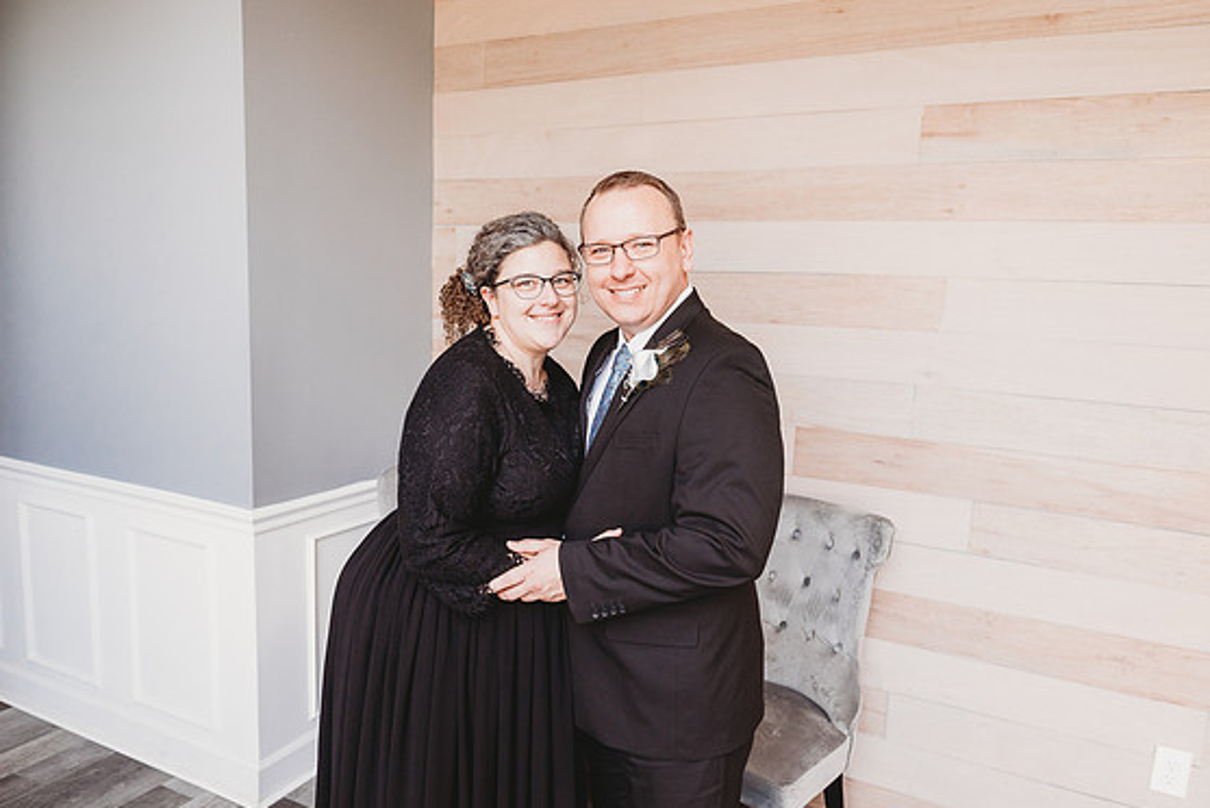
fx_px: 841
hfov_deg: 71.5
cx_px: 613
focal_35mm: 25
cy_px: 416
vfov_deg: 51.3
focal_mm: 24
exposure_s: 1/200
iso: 500
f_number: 2.8
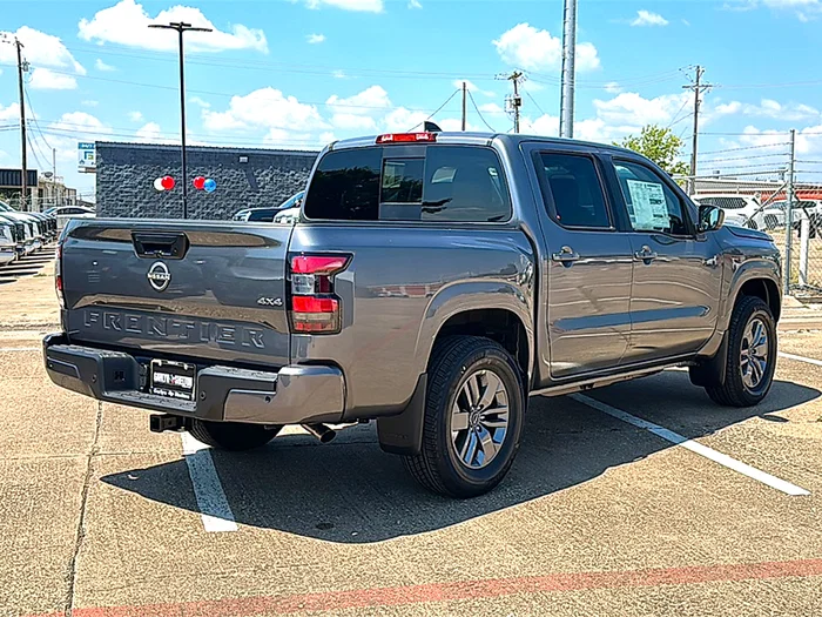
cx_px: 411
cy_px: 308
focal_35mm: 39
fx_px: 926
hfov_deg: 47.9
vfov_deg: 36.8
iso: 80
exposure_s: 1/3745
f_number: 1.78
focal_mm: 6.86
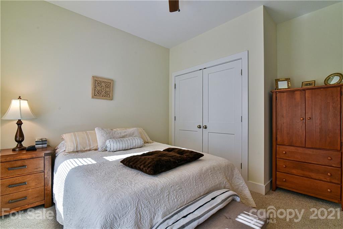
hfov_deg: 96.7
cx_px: 172
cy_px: 114
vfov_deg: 73.8
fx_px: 152
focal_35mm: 16
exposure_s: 1/400
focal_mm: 16
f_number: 10
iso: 1600
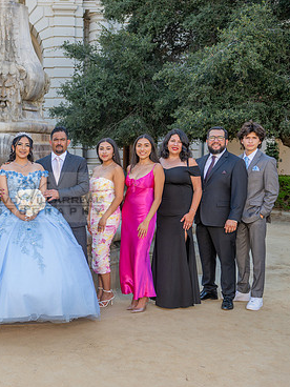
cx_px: 22
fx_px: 525
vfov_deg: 40.4
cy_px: 197
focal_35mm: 47
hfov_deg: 29.4
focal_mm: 31
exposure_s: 1/200
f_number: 4
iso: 200
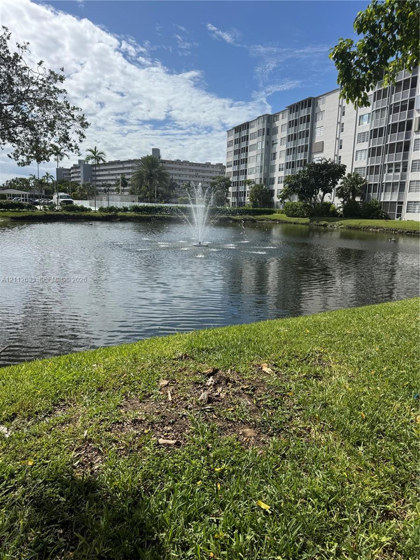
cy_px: 280
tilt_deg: -11.1
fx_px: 388
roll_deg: -2.9
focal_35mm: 24
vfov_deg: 71.6
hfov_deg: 56.8
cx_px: 210
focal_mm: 6.76
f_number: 1.78
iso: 80
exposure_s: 1/6410
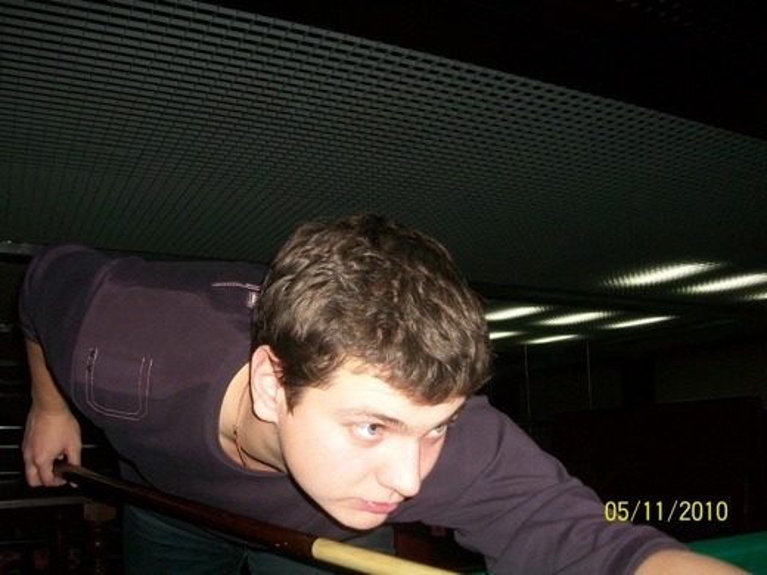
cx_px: 384
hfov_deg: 54.0
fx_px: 753
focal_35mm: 34
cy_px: 288
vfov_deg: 41.8
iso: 120
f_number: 2.8
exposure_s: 1/60
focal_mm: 5.7
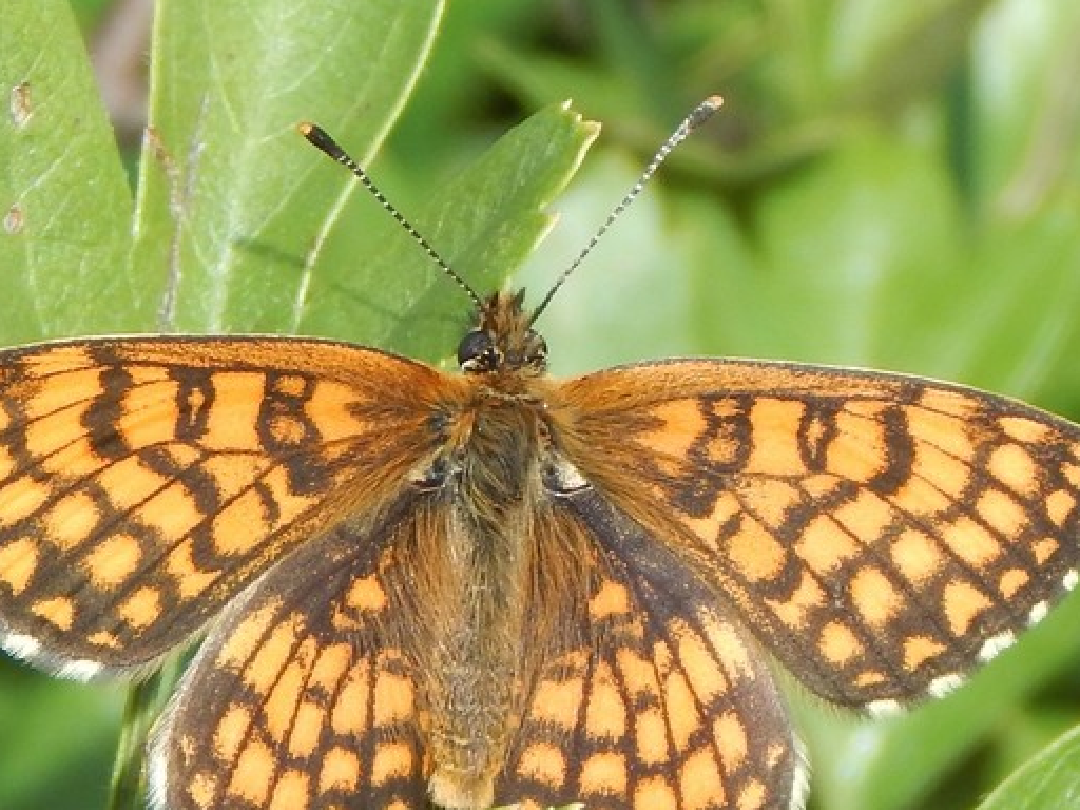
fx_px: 9453
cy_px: 472
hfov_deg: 6.5
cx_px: 541
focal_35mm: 303
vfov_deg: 4.9
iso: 125
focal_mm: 32.8
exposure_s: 1/160
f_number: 5.3
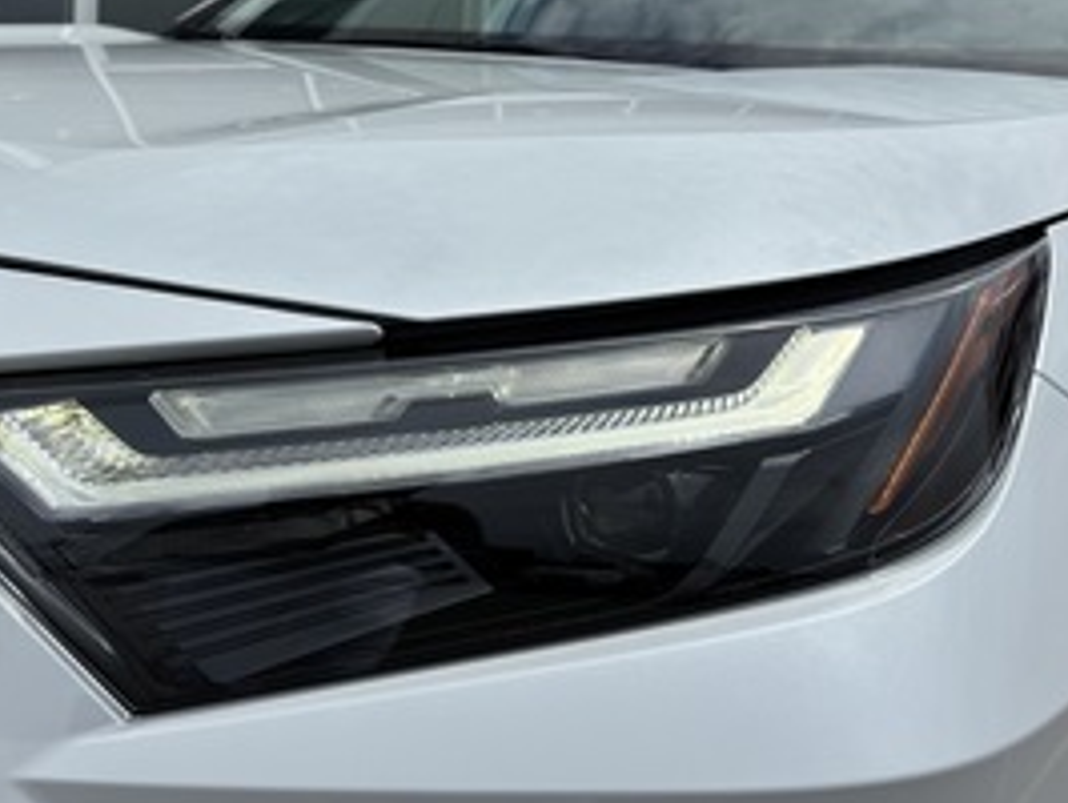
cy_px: 387
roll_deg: -5.1
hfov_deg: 45.2
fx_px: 1266
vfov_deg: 35.2
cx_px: 381
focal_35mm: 41
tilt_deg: -9.4
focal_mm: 5.96
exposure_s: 1/9901
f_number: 1.6
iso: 50
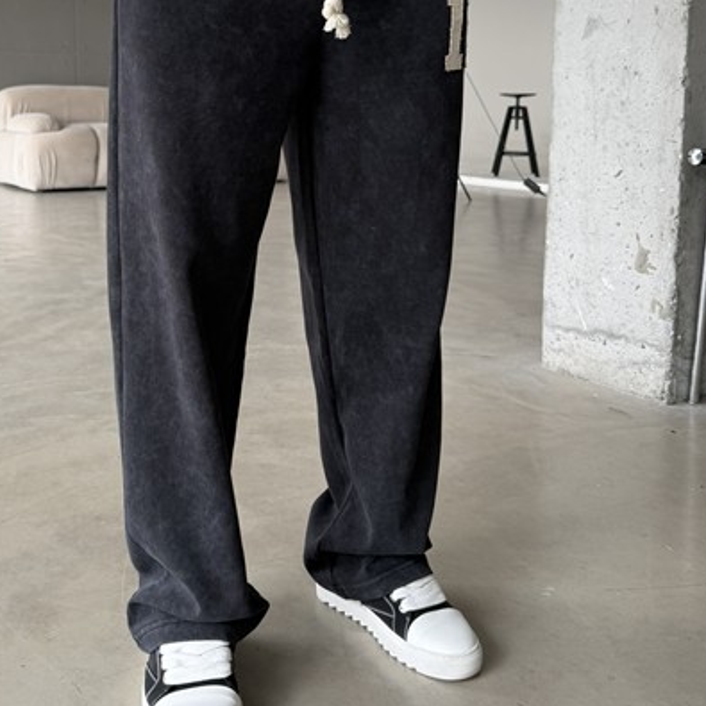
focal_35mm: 43
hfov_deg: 38.9
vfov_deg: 38.4
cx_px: 266
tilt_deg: -6.3
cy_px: 198
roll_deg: +0.3
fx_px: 992
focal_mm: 6.76
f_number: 1.78
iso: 80
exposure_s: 1/121
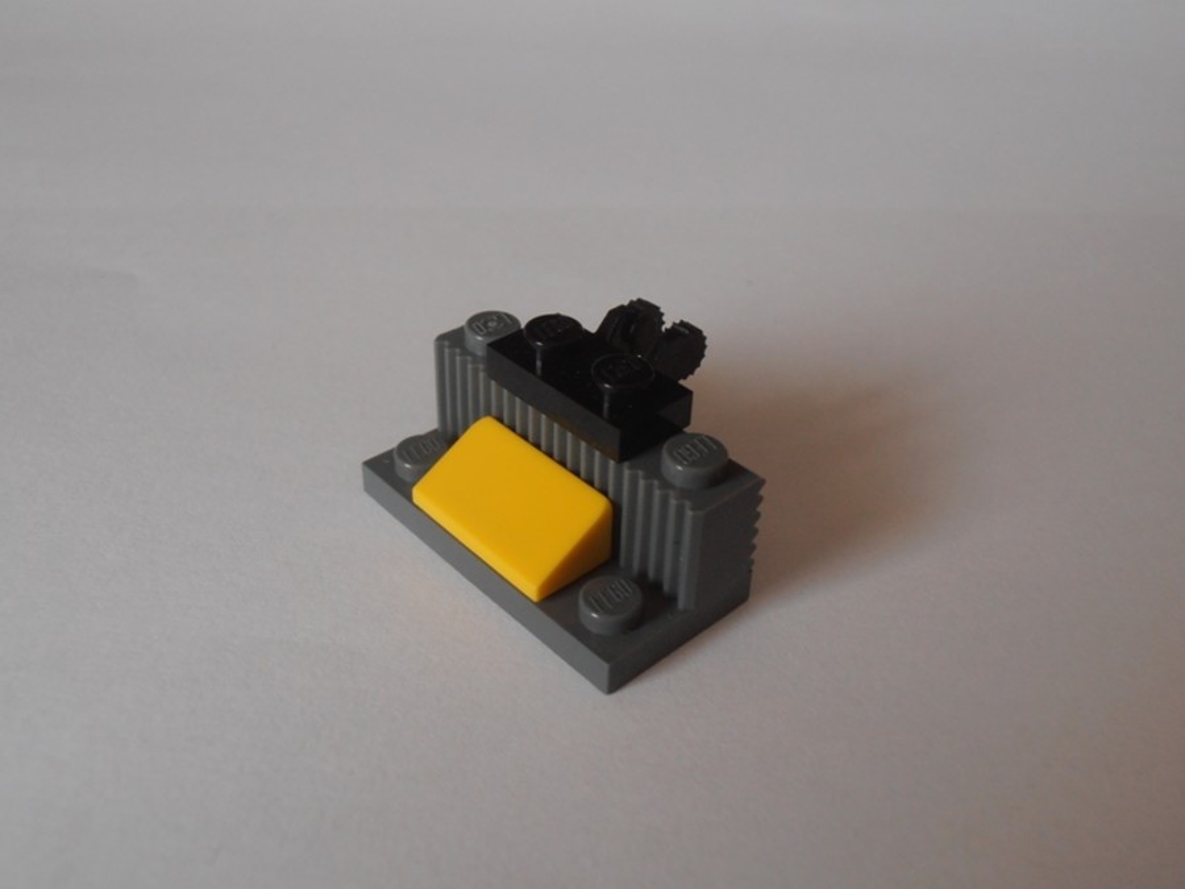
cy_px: 444
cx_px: 592
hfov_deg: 50.1
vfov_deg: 38.7
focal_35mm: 37
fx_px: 1267
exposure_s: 1/40
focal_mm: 6.61
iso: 125
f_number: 3.9
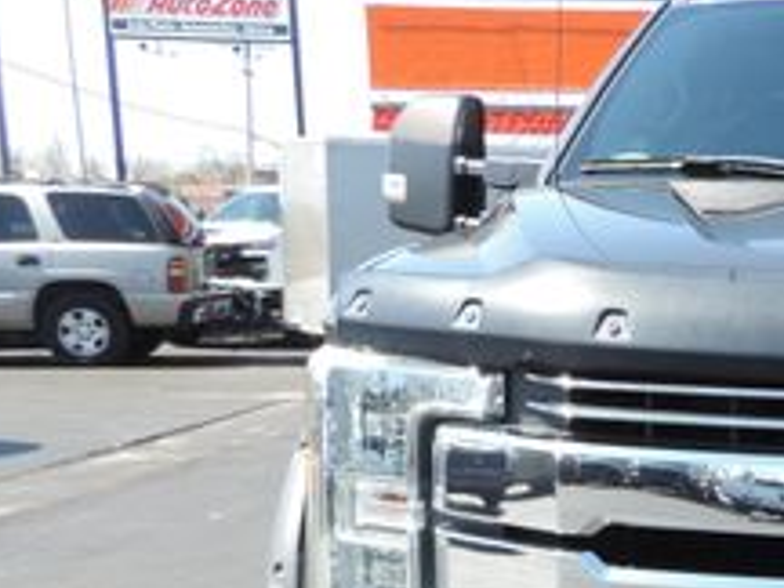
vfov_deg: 20.0
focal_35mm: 71
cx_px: 987
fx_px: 1608
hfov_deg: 24.3
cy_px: 610
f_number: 3
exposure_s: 1/400
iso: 80
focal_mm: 4.3
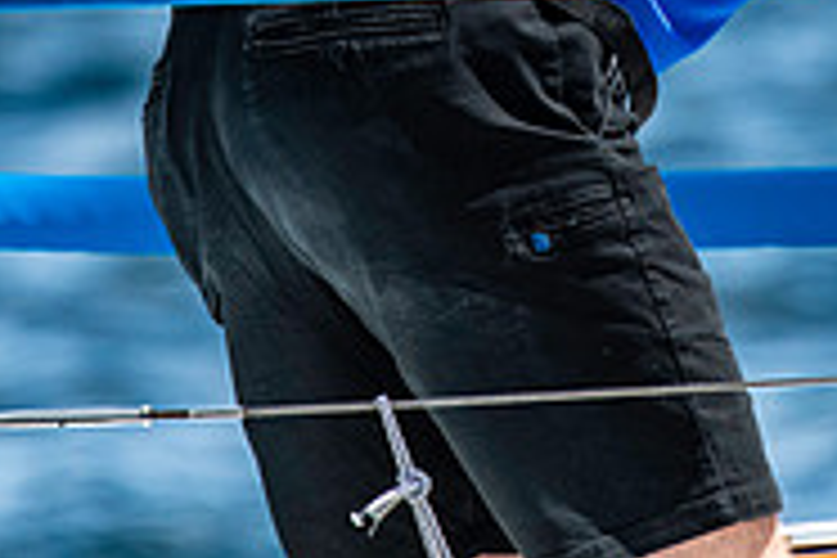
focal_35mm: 1403
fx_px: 32617
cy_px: -308
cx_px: 648
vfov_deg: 1.0
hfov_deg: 1.5
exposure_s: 1/2500
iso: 320
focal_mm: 300
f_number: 5.6
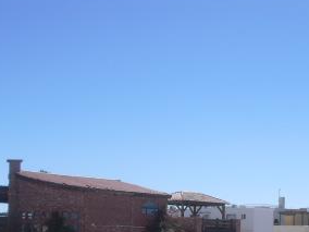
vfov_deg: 17.6
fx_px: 723
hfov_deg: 24.1
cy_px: 252
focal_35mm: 81
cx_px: 133
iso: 64
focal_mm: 6.3
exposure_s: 1/200
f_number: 7.8
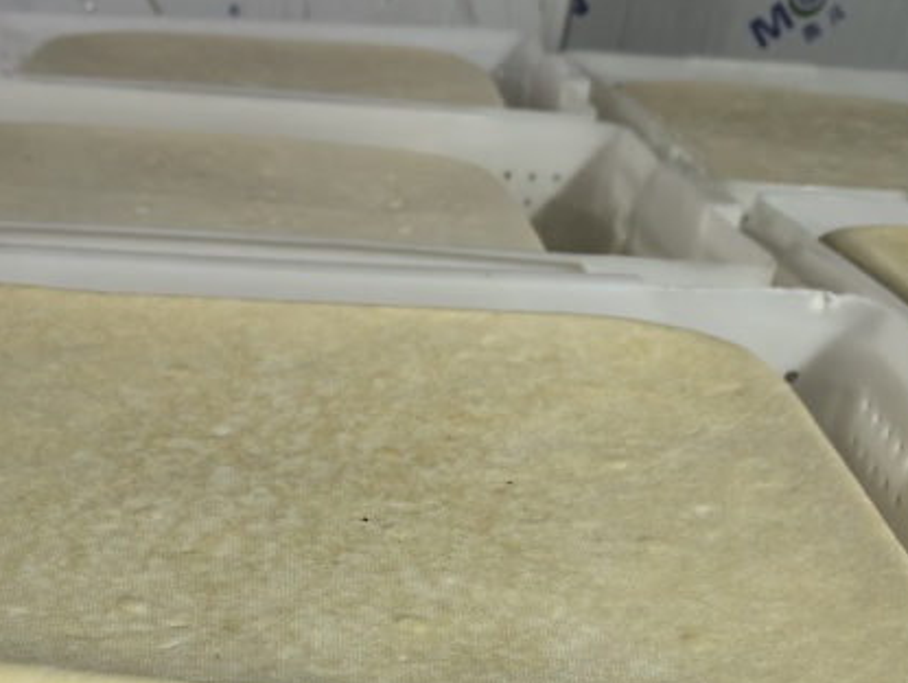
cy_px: 615
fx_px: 1365
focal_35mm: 52
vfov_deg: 27.1
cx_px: 171
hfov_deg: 35.5
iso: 200
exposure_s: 1/100
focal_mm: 5.75
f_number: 2
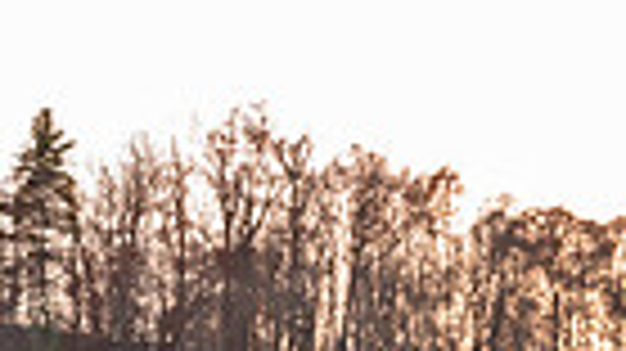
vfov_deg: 5.4
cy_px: 846
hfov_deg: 9.9
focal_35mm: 218
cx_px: 221
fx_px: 3617
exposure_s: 1/2000
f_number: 4
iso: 2000
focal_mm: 50
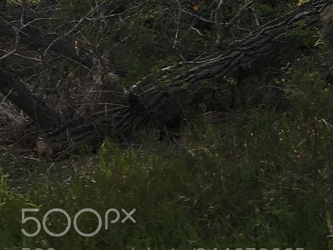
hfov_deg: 20.1
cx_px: 476
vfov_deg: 16.3
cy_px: -67
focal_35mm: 86
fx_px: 827
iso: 32
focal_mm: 4.15
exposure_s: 1/565
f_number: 2.2
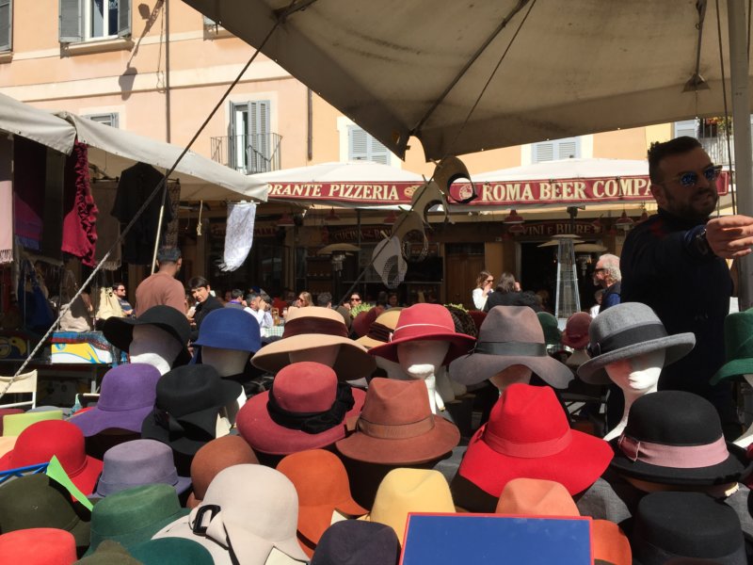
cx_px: 376
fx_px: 631
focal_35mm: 29
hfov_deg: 61.7
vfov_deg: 48.2
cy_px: 282
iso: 25
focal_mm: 4.15
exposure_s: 1/1876
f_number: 2.2
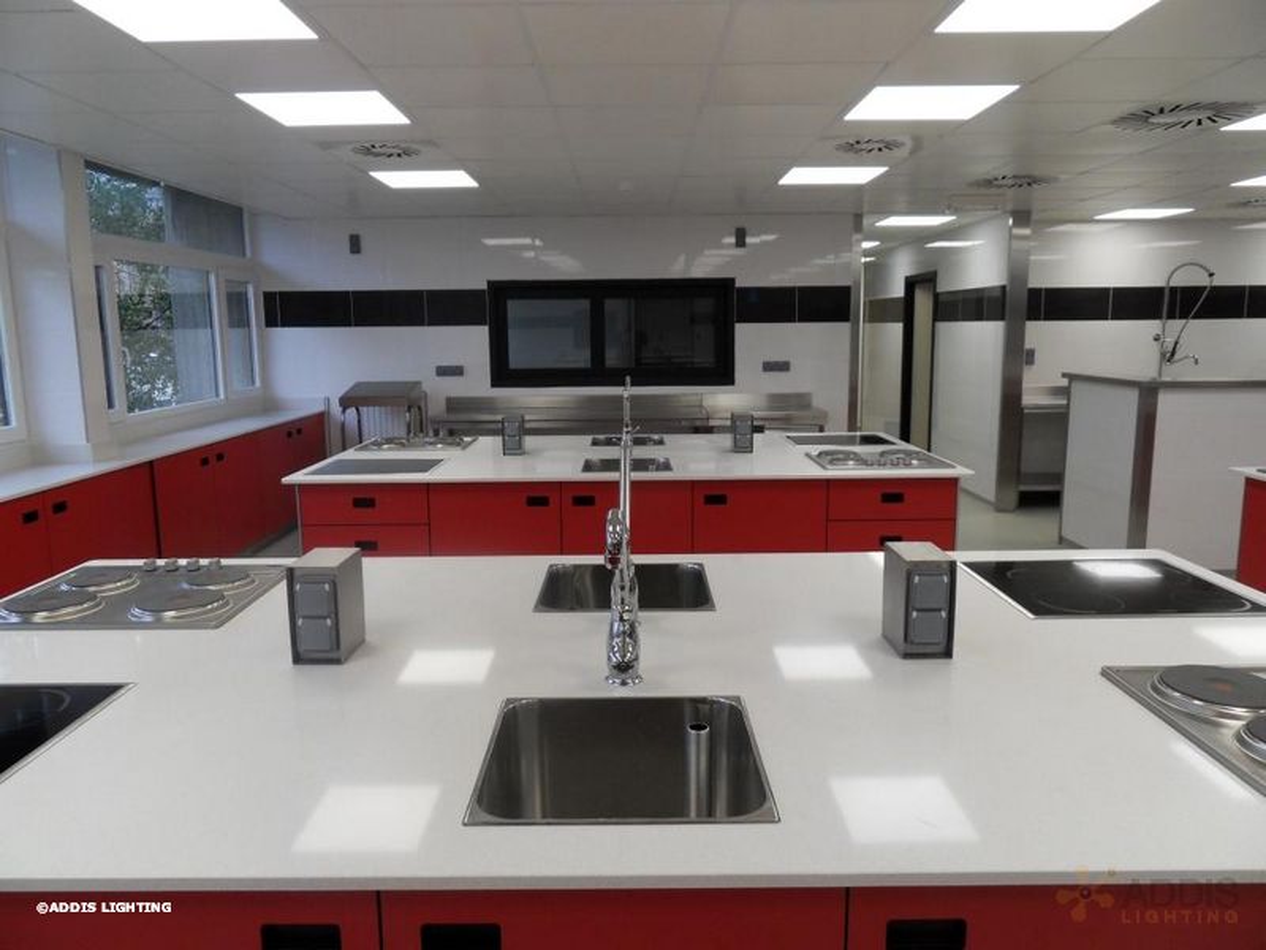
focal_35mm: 24
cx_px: 633
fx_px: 878
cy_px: 475
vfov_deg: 56.8
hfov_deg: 71.6
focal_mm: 4.2
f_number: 3.3
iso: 100
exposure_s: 1/45
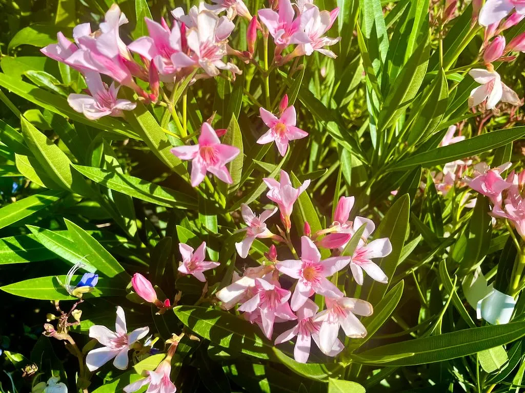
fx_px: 394
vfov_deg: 53.1
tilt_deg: -49.3
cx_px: 262
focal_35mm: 26
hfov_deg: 67.3
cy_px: 196
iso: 32
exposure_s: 1/2132
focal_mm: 4.2
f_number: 1.6
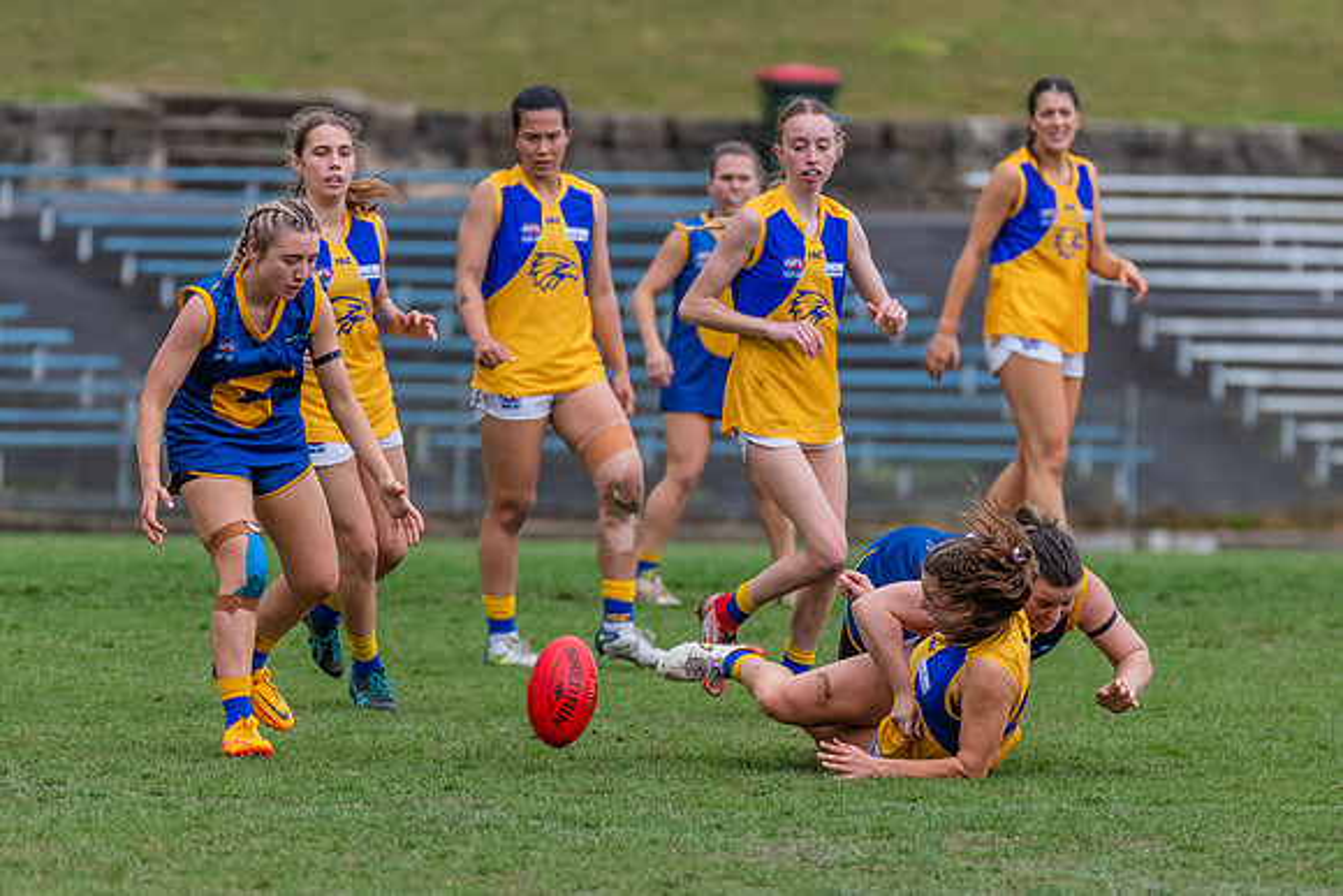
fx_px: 20594
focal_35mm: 552
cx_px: 914
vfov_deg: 2.5
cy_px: 507
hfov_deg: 3.7
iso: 1100
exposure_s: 1/1600
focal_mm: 350
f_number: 6
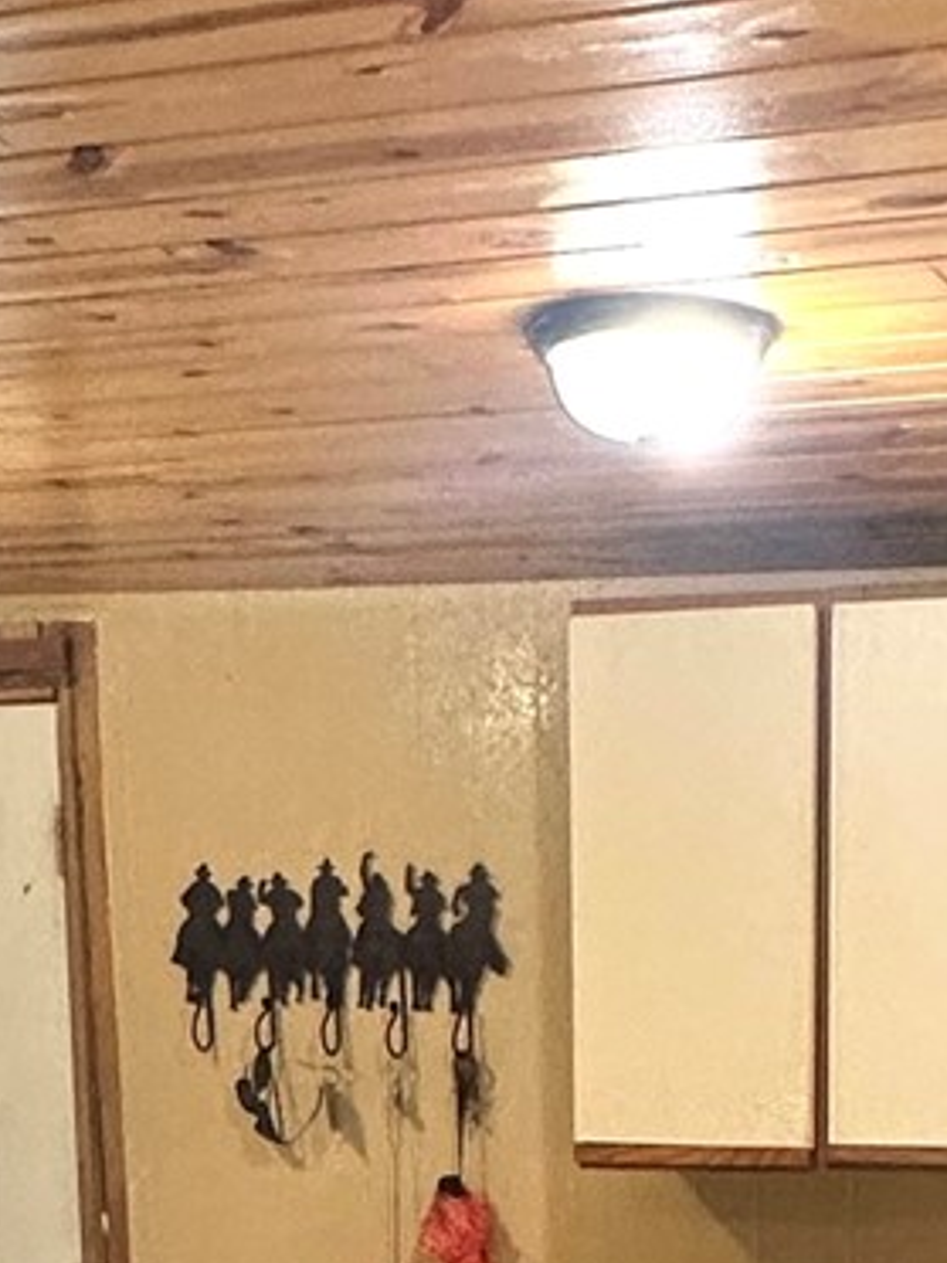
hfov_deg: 18.9
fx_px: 2809
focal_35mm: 77
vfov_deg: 22.1
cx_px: 787
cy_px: 1745
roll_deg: -2.1
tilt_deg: -11.9
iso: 160
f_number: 2.2
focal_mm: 2.22
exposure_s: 1/60
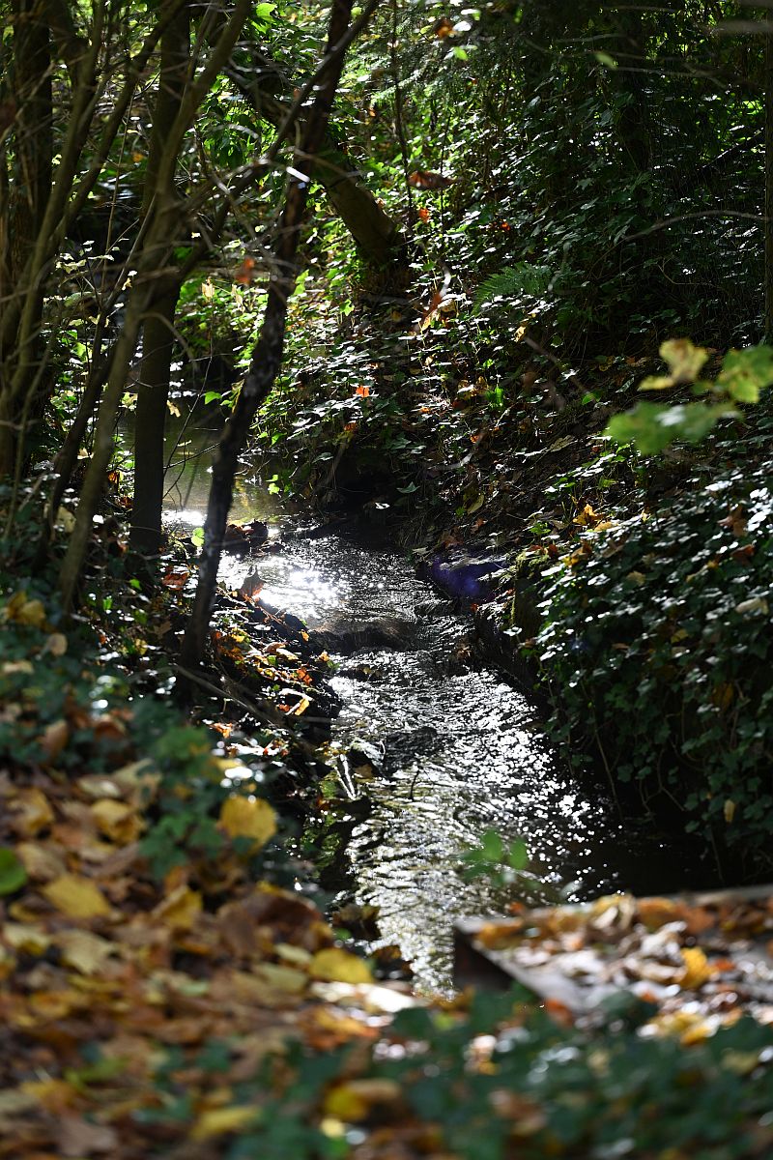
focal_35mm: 105
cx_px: 386
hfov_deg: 13.0
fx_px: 3382
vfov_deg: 19.5
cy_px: 580
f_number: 4
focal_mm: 105
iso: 400
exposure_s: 1/250
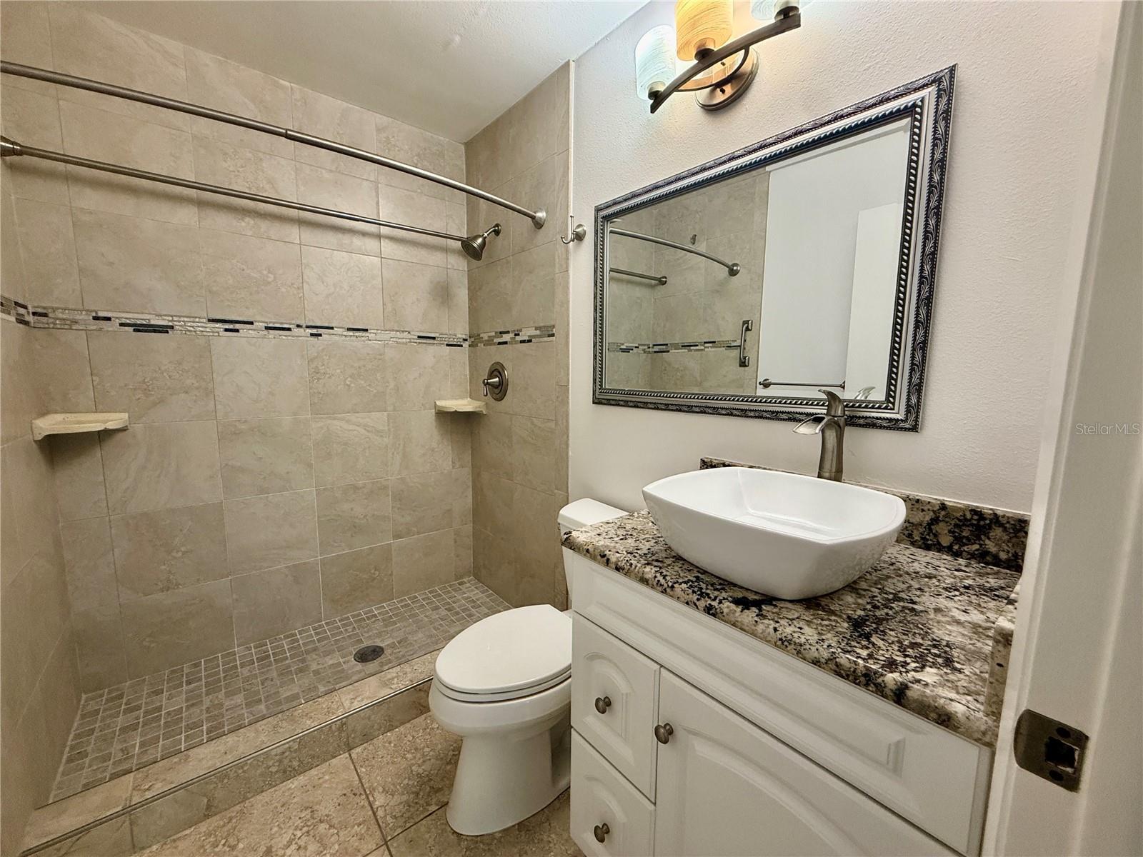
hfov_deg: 102.1
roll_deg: +0.3
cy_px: 428
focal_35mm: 14
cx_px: 572
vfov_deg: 85.7
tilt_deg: -8.0
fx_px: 462
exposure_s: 1/120
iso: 320
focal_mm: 2.22
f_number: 2.2
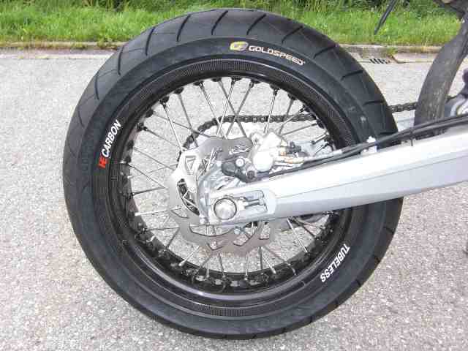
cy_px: 176
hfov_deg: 55.4
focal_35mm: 33
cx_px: 234
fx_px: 446
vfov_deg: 42.9
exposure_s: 1/100
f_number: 2.7
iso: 50
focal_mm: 5.8
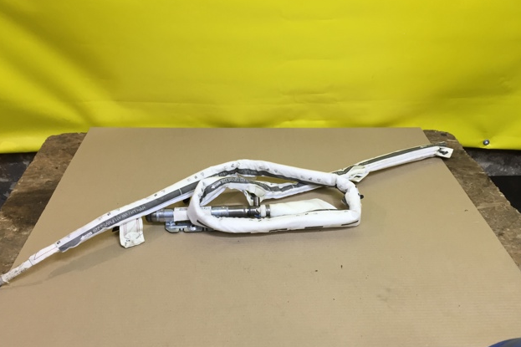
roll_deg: -2.5
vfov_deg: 42.3
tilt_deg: -31.3
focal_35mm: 31
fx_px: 448
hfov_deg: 60.3
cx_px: 263
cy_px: 175
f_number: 2.2
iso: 32
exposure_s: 1/33
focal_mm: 4.15
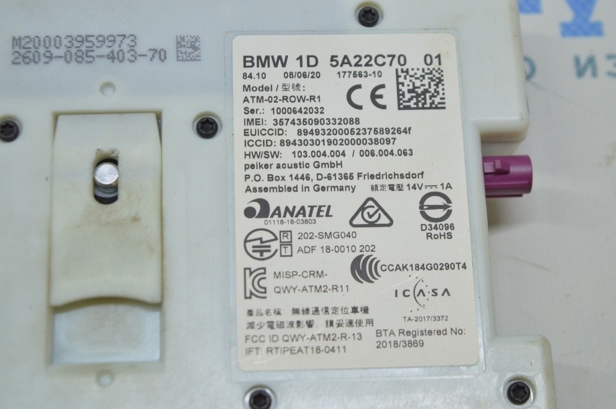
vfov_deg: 16.5
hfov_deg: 24.6
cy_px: 204
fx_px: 1410
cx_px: 308
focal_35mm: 82
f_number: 5.6
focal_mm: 55
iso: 400
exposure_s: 1/40
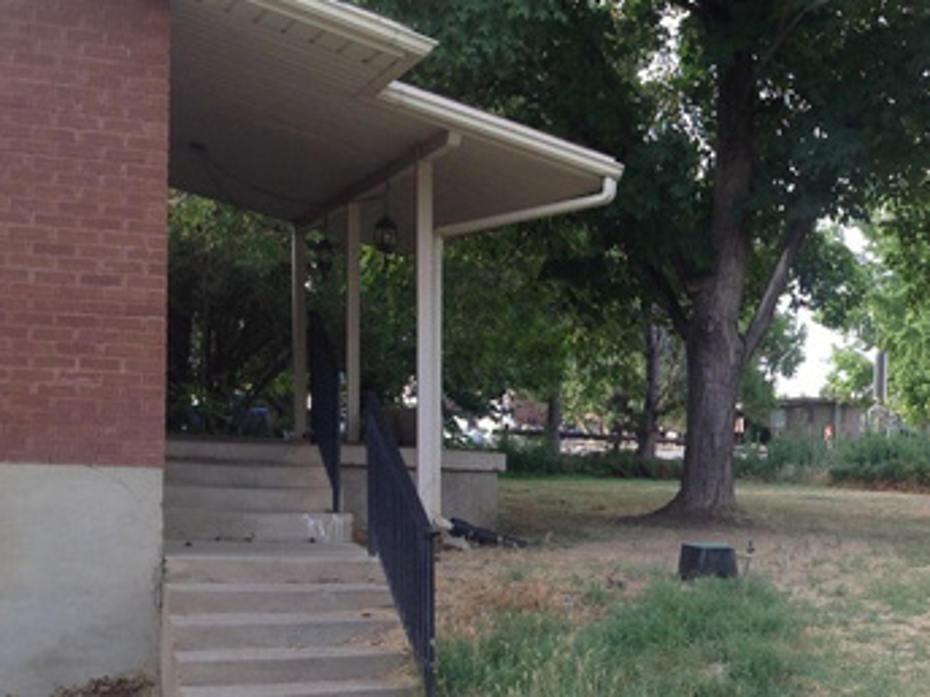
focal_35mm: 65
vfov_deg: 22.3
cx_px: 754
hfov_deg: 29.1
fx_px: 1746
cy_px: 543
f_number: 2.4
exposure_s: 1/153
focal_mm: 4.28
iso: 50
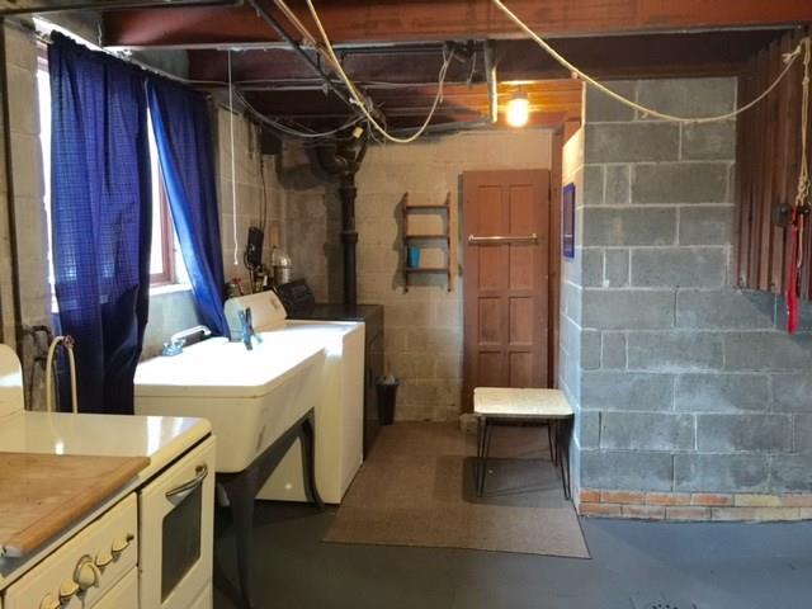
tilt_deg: -5.2
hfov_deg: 61.7
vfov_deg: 48.2
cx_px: 406
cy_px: 304
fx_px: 680
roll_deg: -0.4
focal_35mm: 29
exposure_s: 1/8
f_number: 2.2
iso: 125
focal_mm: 4.15
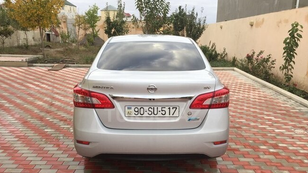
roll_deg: -1.4
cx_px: 153
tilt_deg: -16.5
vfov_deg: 36.3
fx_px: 261
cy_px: 115
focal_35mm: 32
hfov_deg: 61.0
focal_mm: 4.15
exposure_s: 1/203
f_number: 2.2
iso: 32
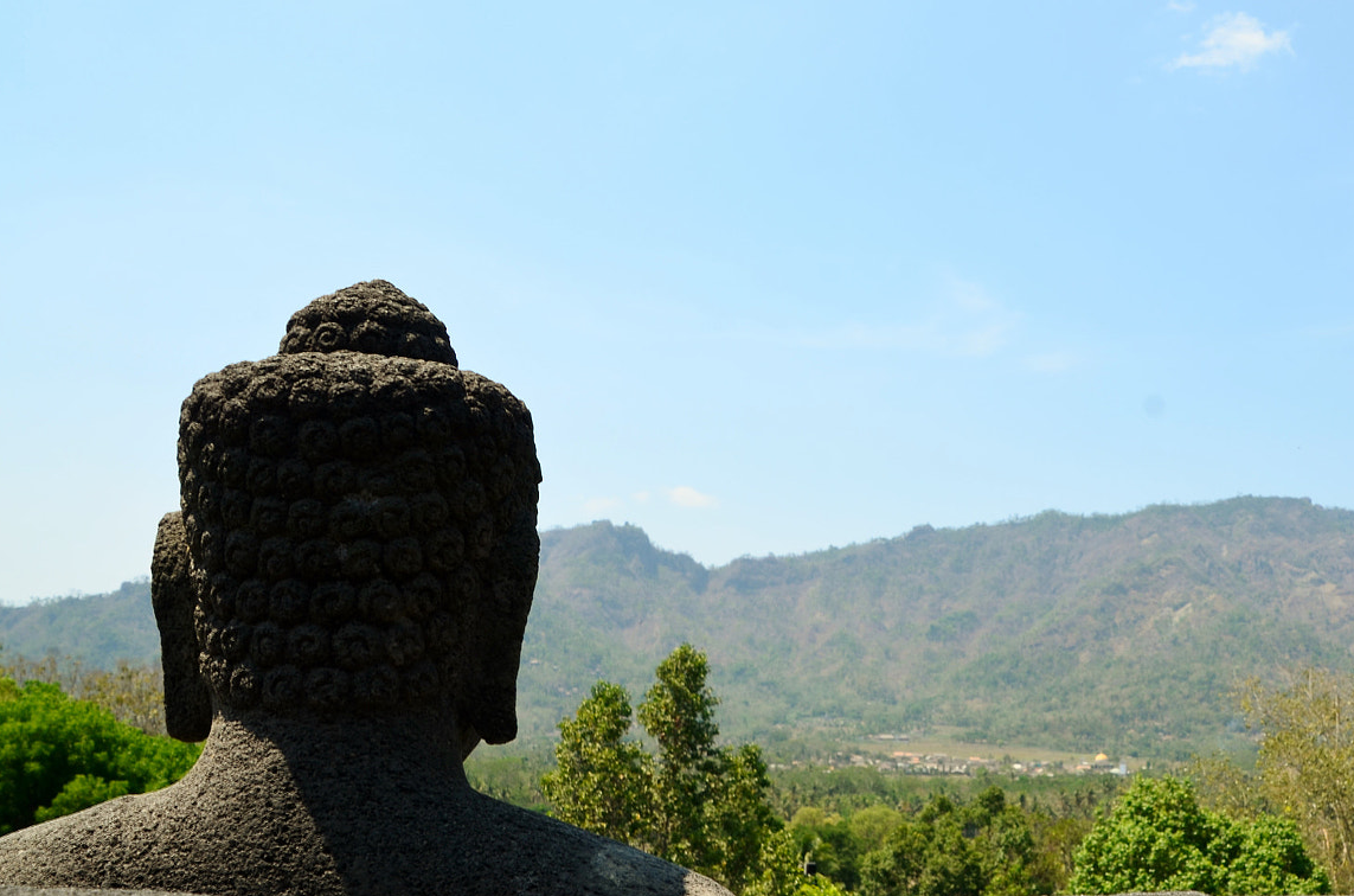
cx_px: 911
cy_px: 514
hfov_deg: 45.7
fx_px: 1576
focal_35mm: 42
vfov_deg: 31.7
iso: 100
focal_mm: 20
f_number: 11
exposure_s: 1/160
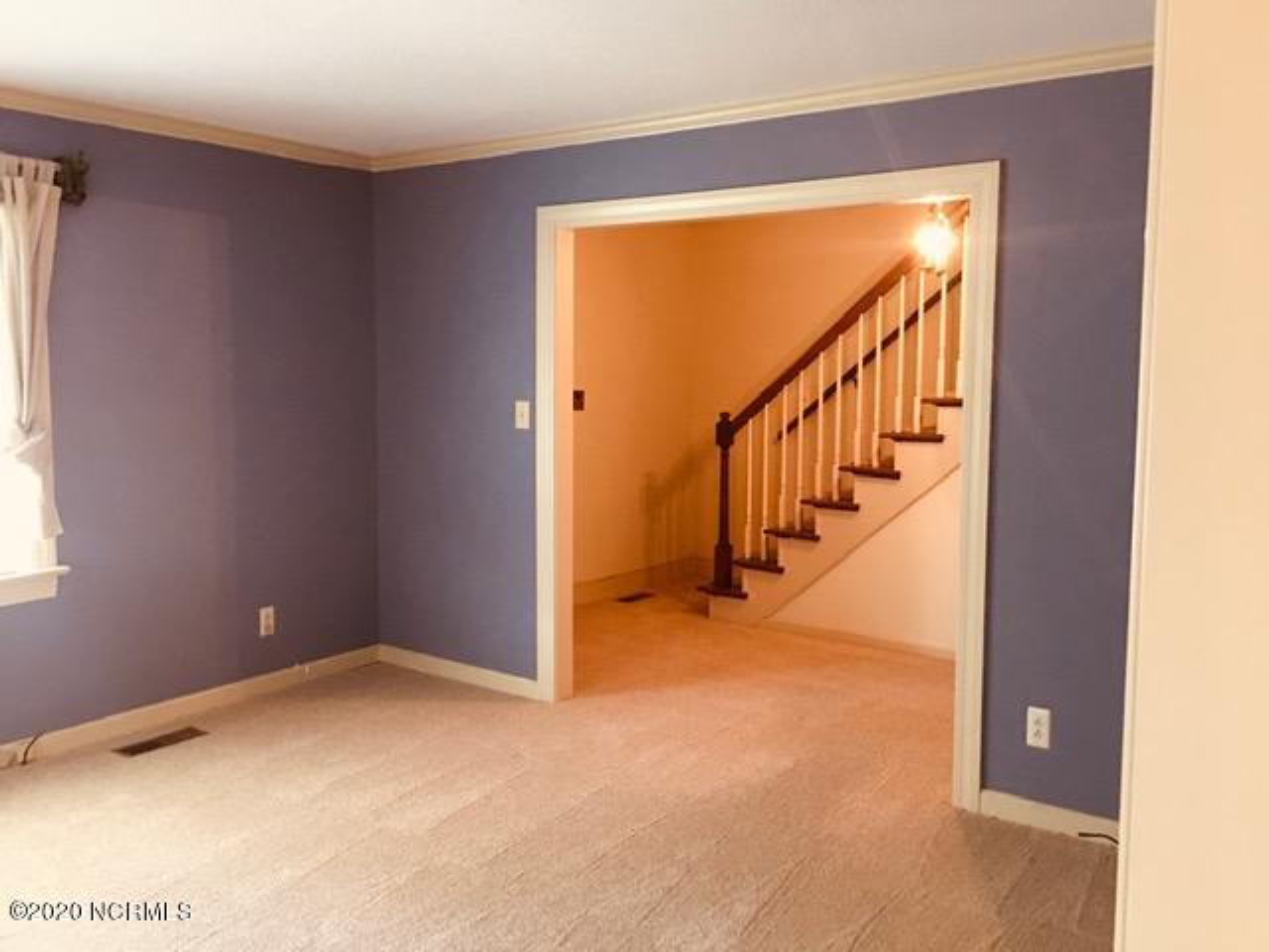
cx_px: 634
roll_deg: -0.6
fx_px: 1063
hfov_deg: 61.7
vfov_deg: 48.2
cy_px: 476
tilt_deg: -4.9
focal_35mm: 29
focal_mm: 4.15
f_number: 2.2
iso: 100
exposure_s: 1/15
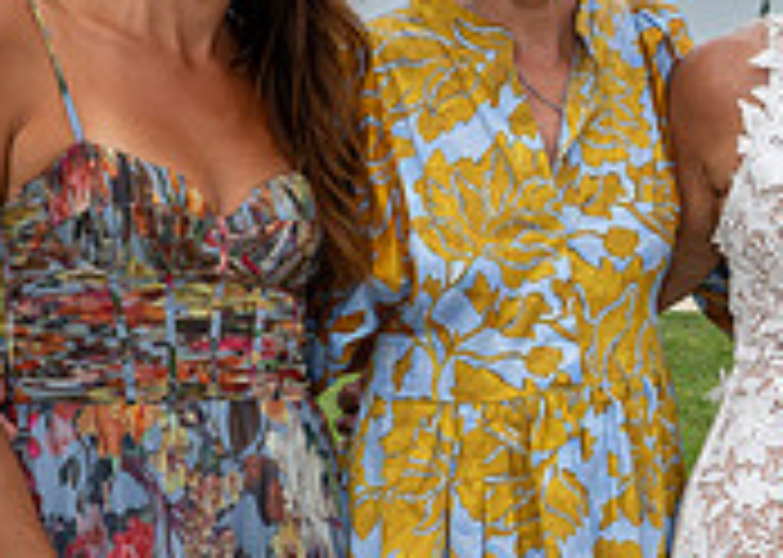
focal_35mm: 113
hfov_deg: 16.9
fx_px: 2511
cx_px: 963
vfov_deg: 12.7
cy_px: 289
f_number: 9
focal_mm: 28.5
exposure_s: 1/250
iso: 200
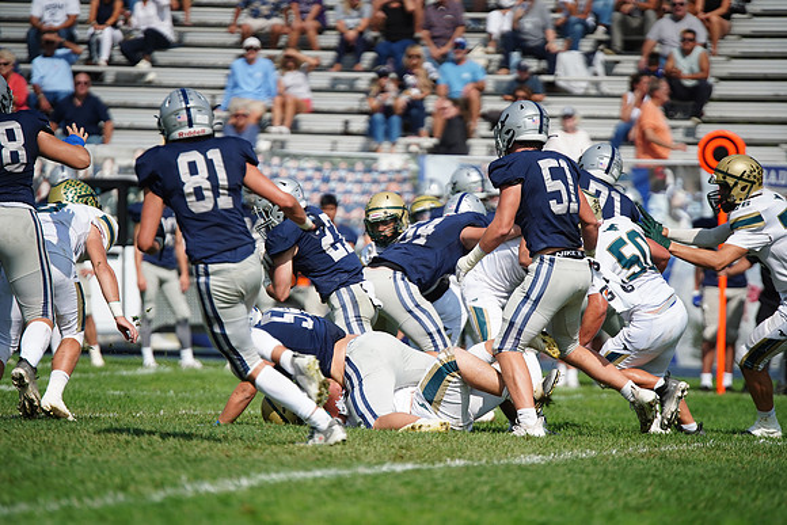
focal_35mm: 300
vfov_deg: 4.6
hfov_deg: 6.9
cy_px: 262
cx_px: 394
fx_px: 6560
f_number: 2.8
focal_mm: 300
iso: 500
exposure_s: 1/8000
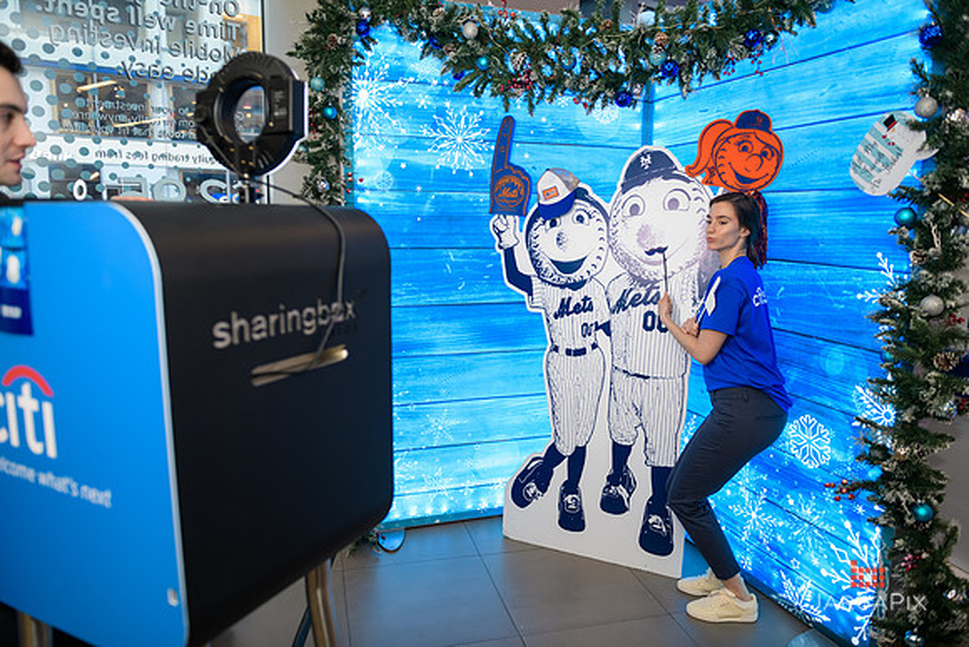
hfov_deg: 73.7
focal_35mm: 24
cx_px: 484
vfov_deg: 53.2
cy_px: 324
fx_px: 646
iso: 400
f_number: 3.2
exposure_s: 1/125
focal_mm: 24
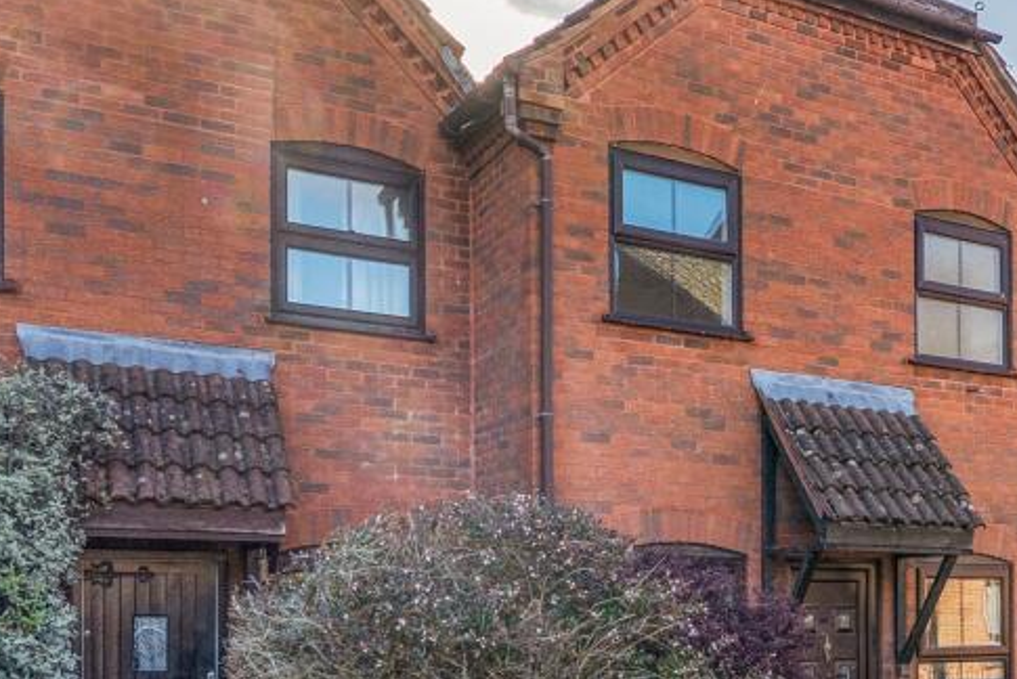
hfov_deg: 48.6
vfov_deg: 34.9
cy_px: 259
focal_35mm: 38
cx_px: 772
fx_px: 1074
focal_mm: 12
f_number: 8
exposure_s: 1/400
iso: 400
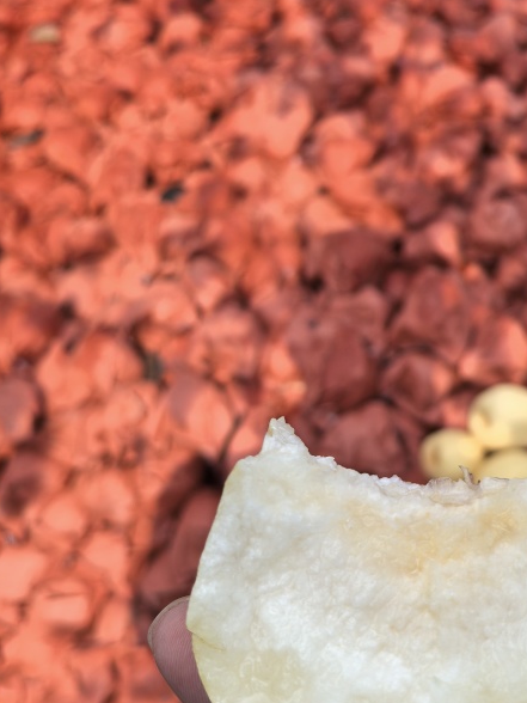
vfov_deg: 38.8
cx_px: 425
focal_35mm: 49
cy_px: 286
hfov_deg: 29.0
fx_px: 995
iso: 50
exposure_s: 1/1511
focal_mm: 5.75
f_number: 2
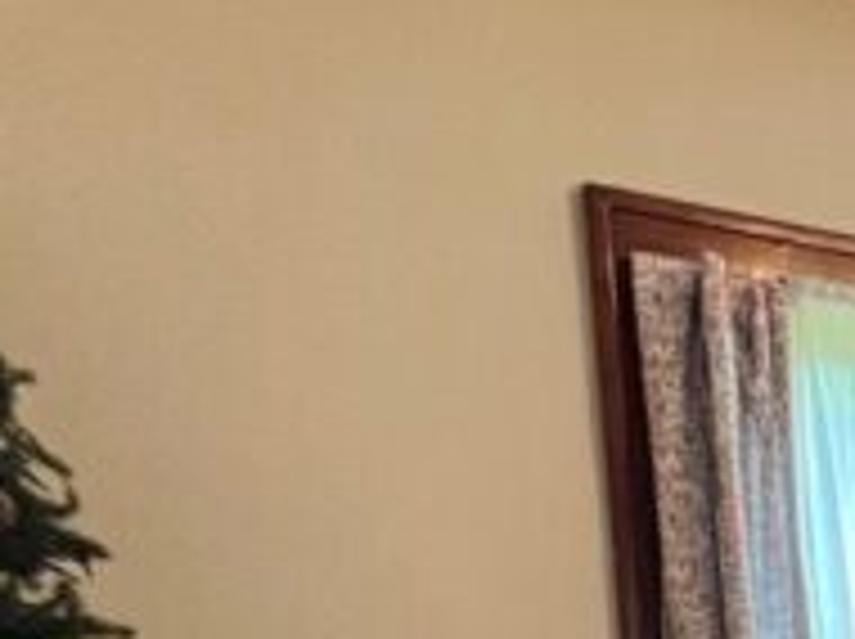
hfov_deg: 17.7
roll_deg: -2.1
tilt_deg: -11.7
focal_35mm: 73
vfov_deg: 16.3
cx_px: 1753
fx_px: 1801
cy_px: 1215
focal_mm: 1.57
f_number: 1.8
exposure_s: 1/60
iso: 320
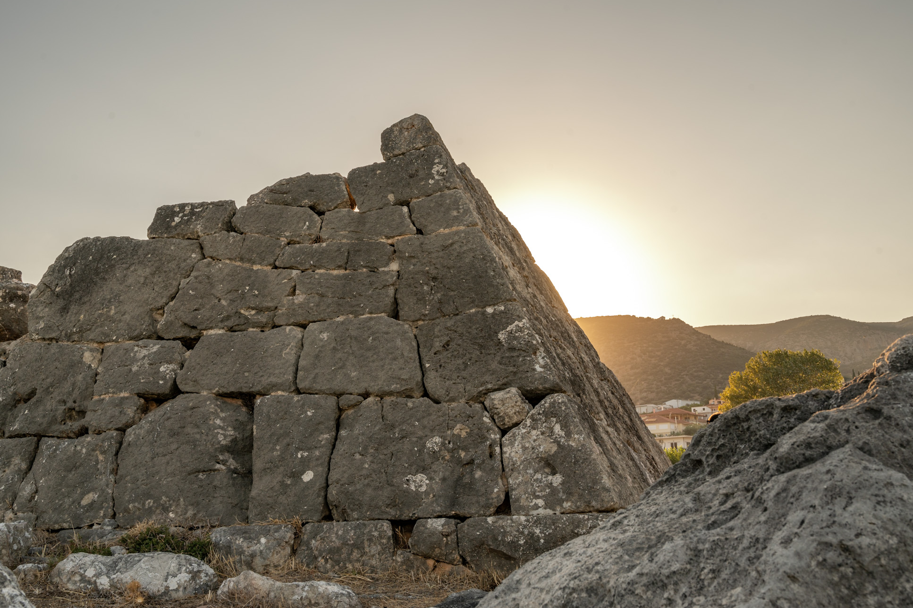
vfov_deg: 36.3
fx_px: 926
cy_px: 297
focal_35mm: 37
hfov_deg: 52.5
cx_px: 476
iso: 100
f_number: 10
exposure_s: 1/160
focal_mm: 34.5
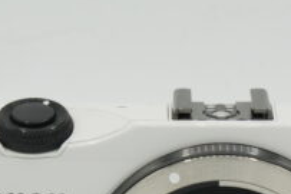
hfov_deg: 8.7
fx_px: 1902
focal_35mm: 235
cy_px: 269
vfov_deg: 5.8
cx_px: 185
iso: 640
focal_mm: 53
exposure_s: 1/200
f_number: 14
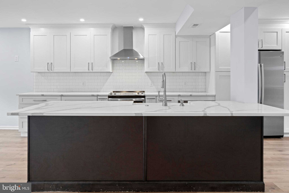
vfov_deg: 53.1
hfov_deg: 73.7
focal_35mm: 24
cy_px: 96
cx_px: 144
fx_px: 193
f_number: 8
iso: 800
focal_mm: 24
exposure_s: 1/6
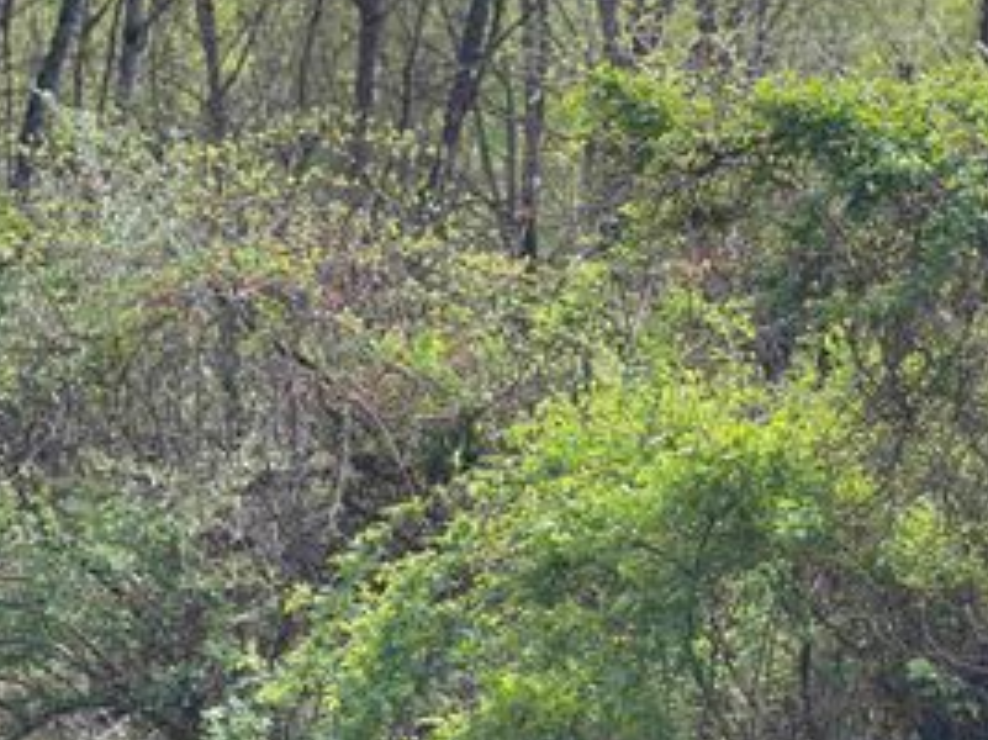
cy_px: 409
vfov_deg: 16.4
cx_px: 792
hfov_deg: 21.5
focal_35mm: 90
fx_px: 2568
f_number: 1.78
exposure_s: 1/480
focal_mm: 6.86
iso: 80
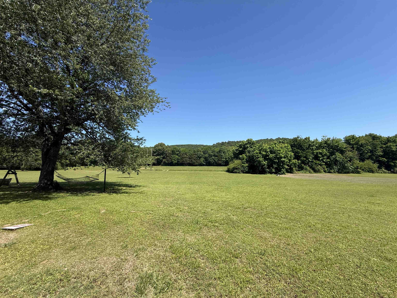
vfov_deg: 85.7
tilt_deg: +6.2
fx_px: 161
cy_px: 149
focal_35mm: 14
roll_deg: -0.3
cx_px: 198
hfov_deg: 102.1
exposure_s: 1/1534
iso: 50
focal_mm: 2.22
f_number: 2.2
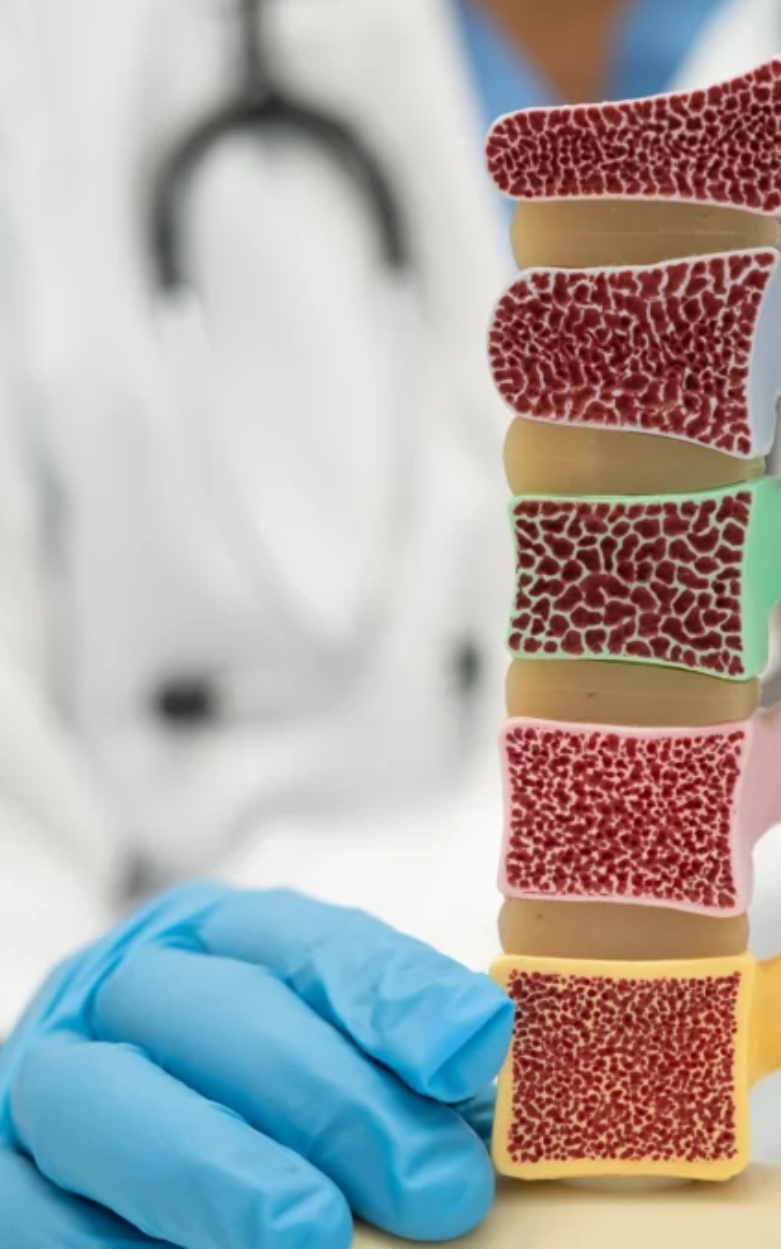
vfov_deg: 26.8
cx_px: 624
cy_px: 624
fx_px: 2621
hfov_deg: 16.8
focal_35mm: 77
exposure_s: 1/100
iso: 400
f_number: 3.5
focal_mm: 50
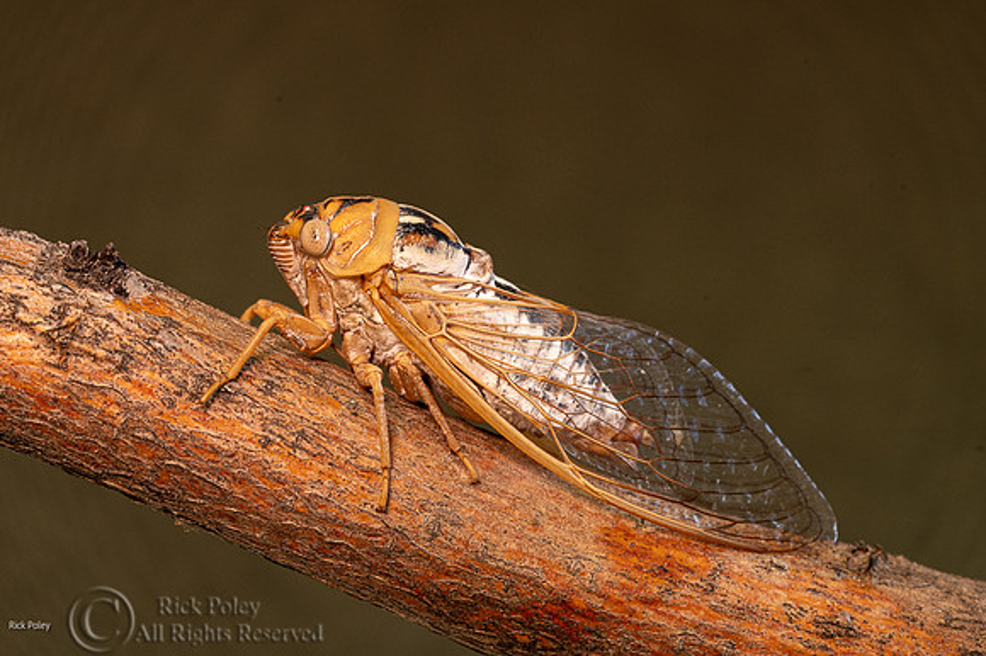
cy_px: 303
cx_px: 535
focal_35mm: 98
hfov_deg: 20.9
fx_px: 2675
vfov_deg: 14.0
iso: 640
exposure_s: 1/8
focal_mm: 90
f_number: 11
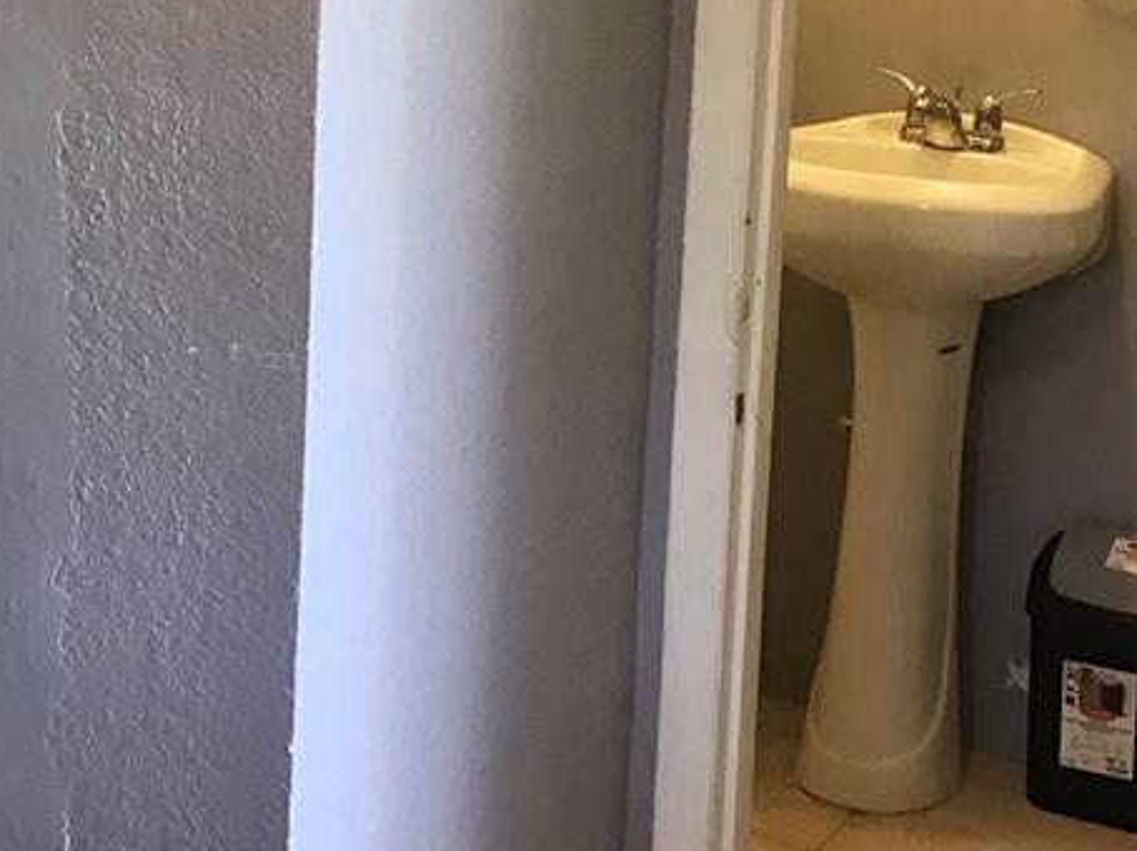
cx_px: 591
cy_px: 90
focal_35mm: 82
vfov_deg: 17.7
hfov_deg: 23.8
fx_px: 2692
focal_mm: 3.3
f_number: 2.4
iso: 64
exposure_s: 1/30
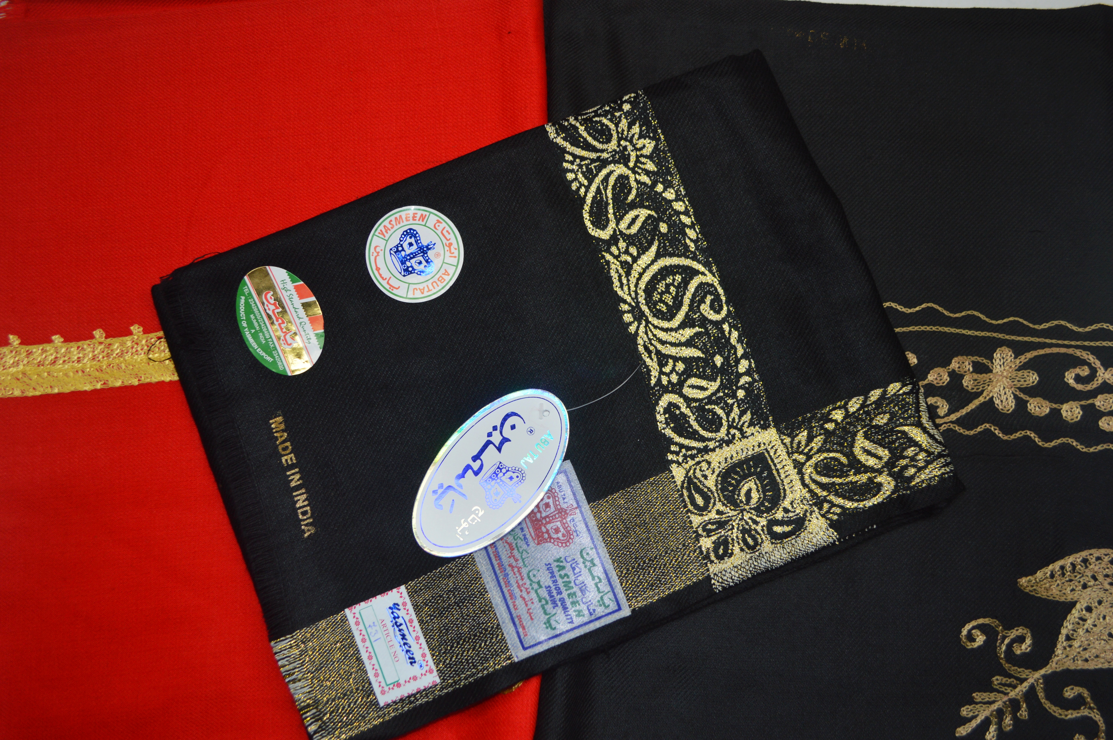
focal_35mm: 33
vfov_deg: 39.9
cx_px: 556
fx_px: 1019
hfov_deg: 57.3
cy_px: 370
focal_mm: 22
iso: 200
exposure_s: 1/60
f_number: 3.8
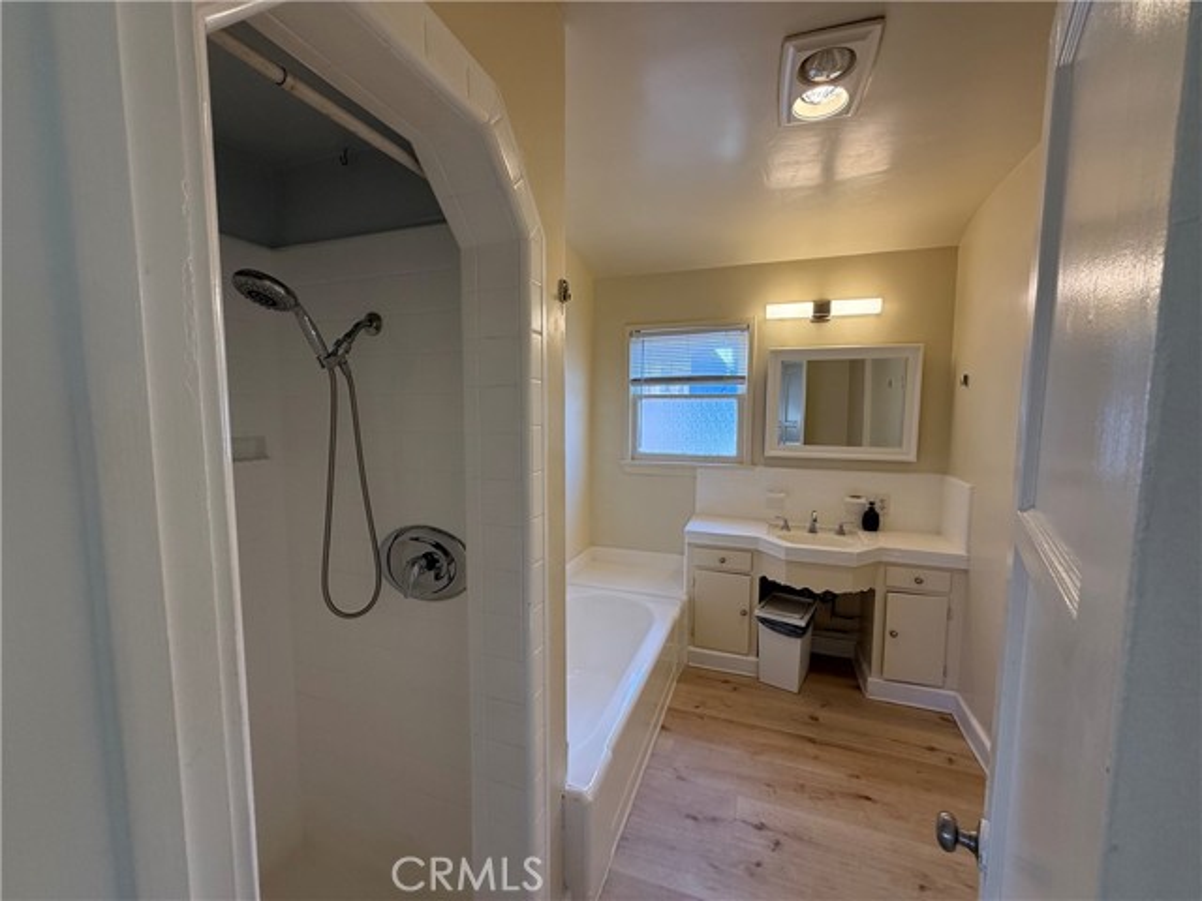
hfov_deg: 102.1
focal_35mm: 14
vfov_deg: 85.7
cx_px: 601
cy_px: 450
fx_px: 486
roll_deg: -0.2
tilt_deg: -5.2
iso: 100
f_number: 2.2
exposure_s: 1/120
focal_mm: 2.22
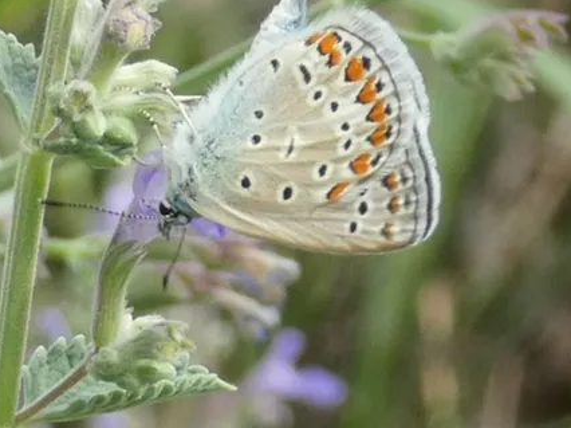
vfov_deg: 7.0
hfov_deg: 9.3
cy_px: 149
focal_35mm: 212
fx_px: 3495
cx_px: 252
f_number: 5.3
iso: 100
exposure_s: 1/80
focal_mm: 25.2
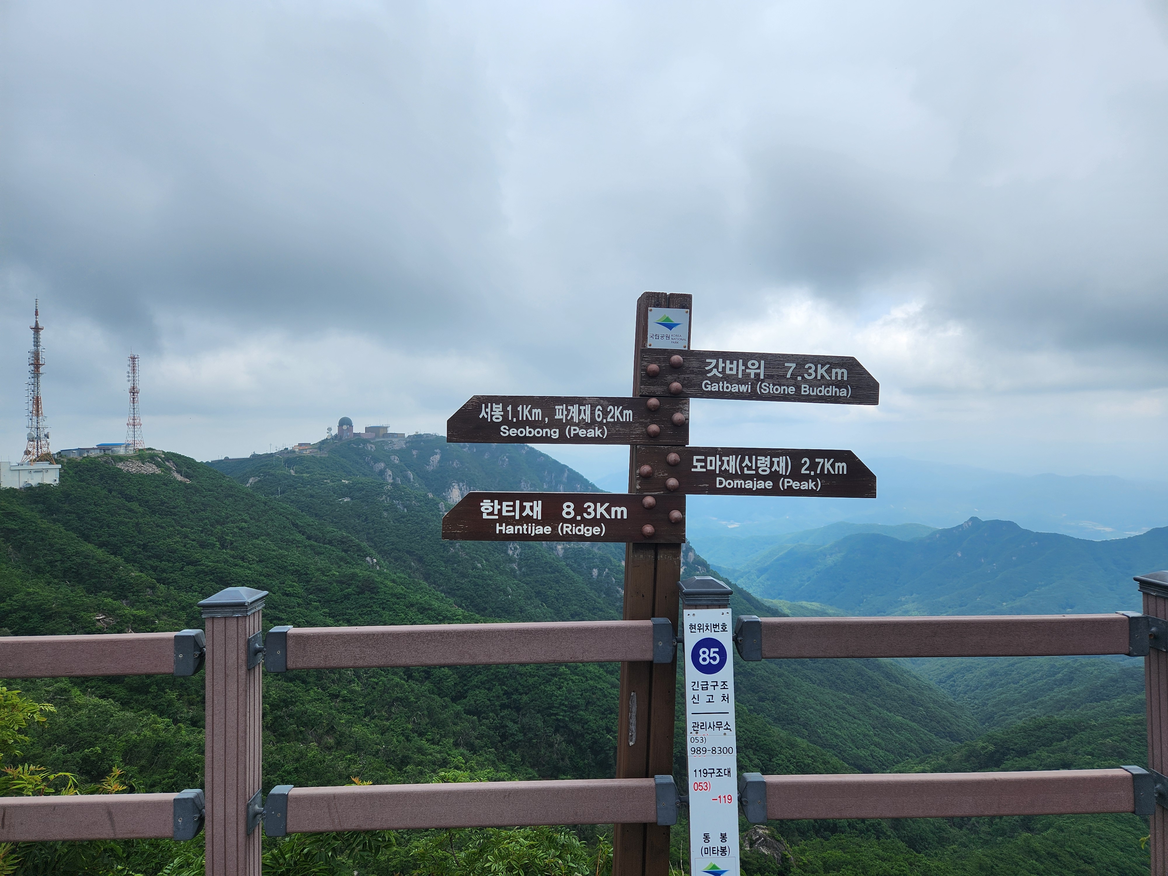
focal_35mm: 23
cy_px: 438
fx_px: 776
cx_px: 584
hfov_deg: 73.9
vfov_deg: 58.9
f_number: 1.8
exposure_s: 1/1365
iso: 20
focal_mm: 5.4
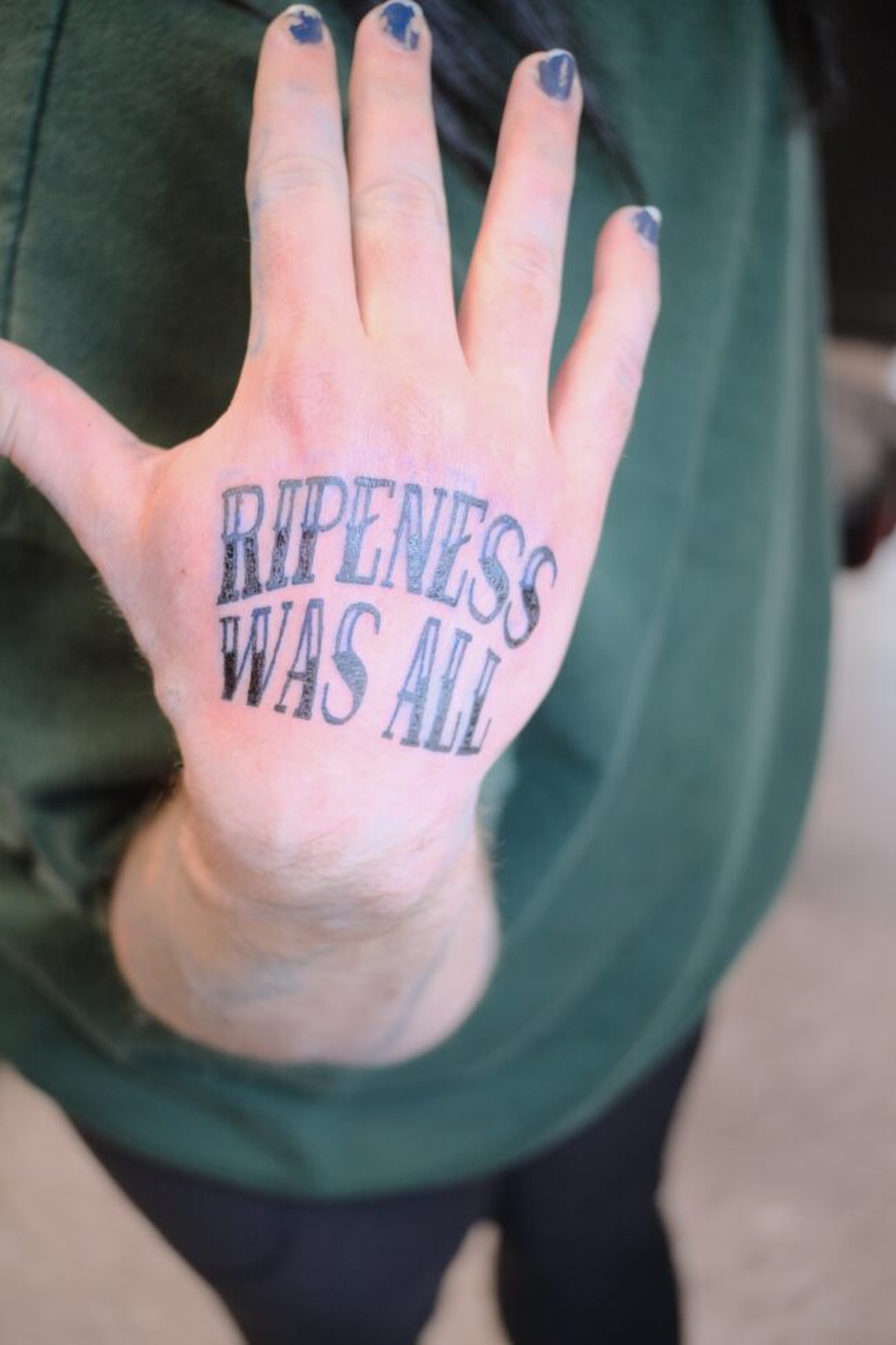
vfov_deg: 47.4
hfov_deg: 32.6
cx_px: 448
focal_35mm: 41
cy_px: 672
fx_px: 1531
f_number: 2.8
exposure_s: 1/125
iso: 1250
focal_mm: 27
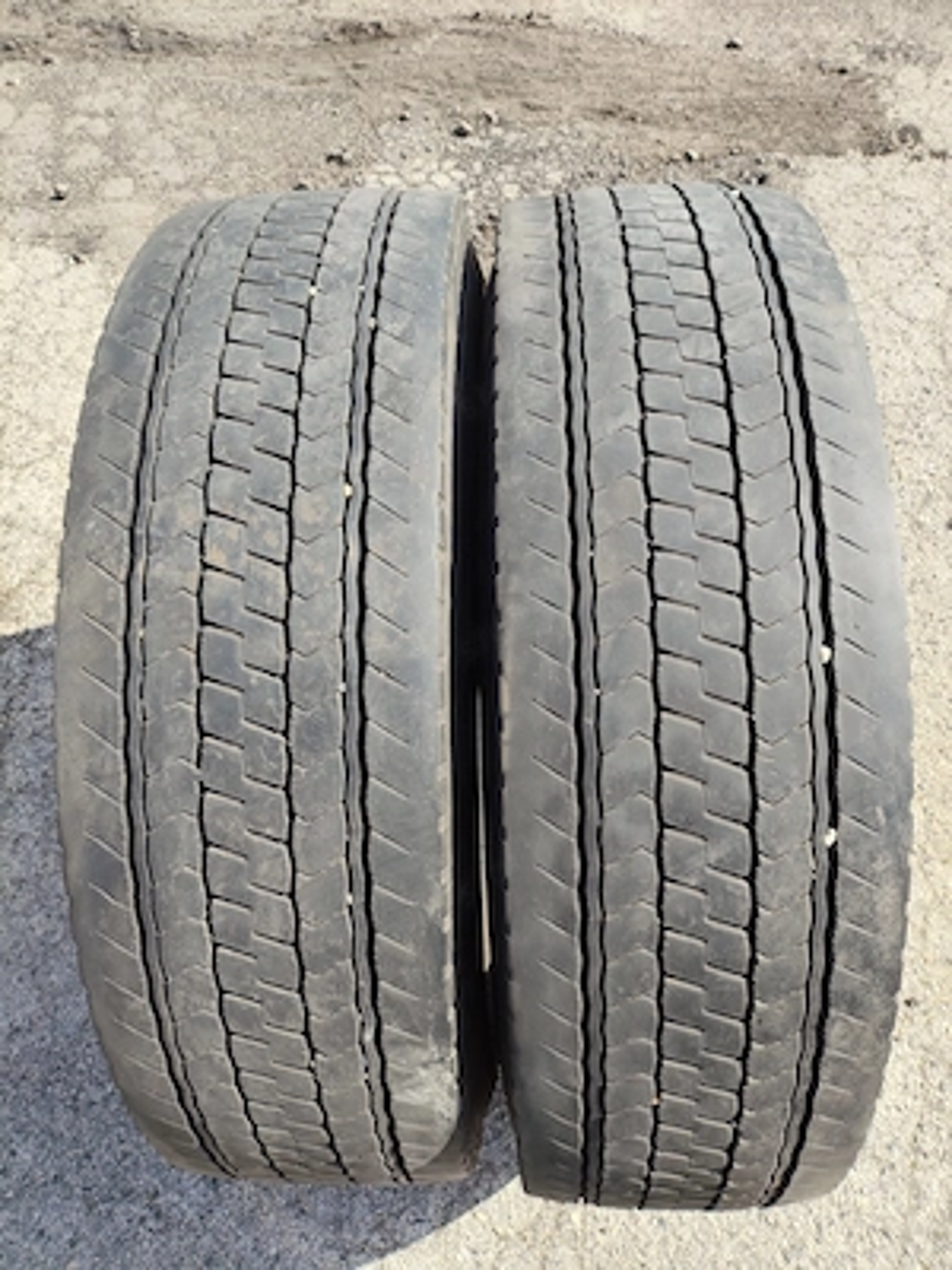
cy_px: 635
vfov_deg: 69.4
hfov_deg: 54.9
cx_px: 476
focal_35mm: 25
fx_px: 917
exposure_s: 1/669
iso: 50
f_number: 1.79
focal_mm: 4.71
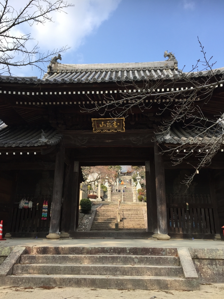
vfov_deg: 61.7
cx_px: 112
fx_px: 250
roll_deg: -1.2
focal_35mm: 29
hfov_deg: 48.2
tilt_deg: +19.5
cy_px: 150
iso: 32
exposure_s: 1/989
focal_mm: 4.15
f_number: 2.2
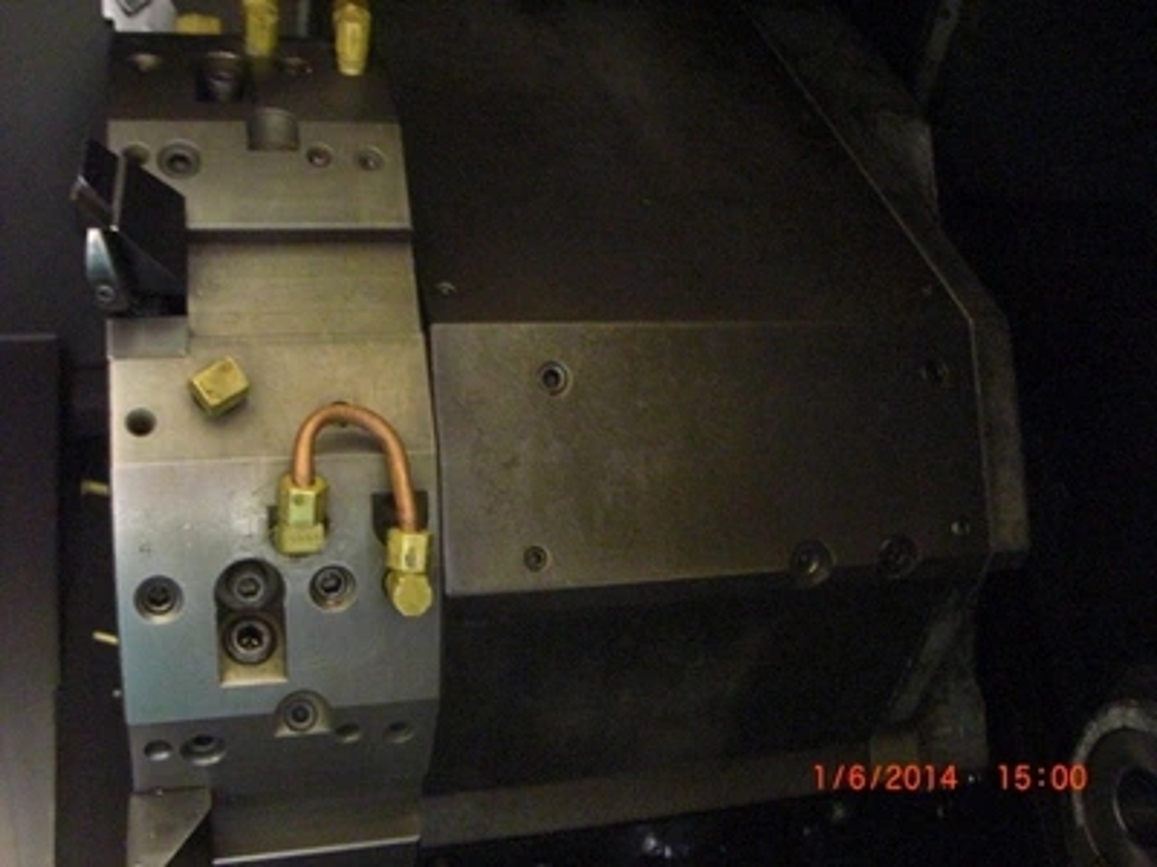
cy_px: 434
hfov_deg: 49.0
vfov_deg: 37.7
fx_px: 1270
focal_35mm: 38
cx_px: 578
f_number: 2.7
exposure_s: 1/8
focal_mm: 6.2
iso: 800
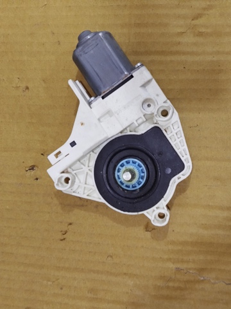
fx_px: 427
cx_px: 116
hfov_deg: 30.3
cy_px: 154
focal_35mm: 48
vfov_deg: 39.7
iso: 500
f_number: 1.7
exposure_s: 1/33
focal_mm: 5.31
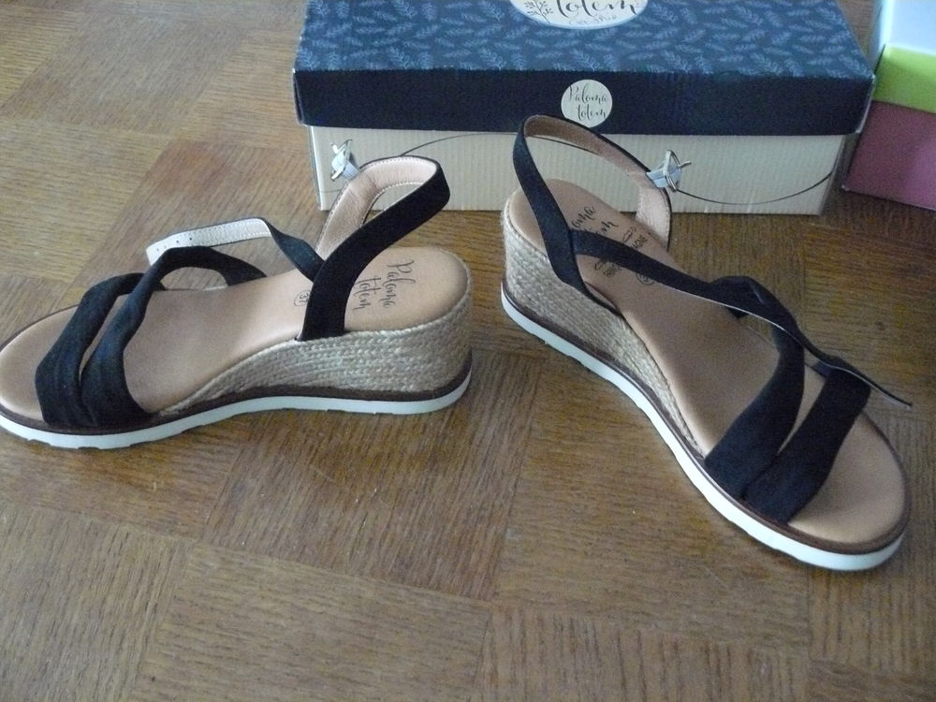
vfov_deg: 39.7
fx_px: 973
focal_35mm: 36
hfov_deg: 51.4
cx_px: 468
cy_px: 351
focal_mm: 6
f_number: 2.8
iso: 800
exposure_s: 1/13
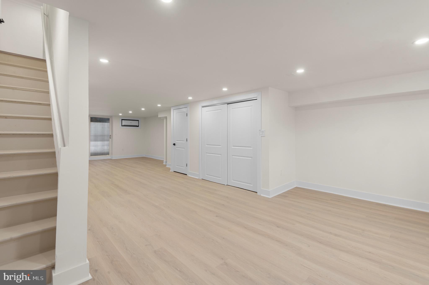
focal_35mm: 16
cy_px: 142
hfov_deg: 96.8
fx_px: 191
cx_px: 214
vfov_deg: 73.7
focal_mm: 16
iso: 200
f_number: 9
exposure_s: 1/5
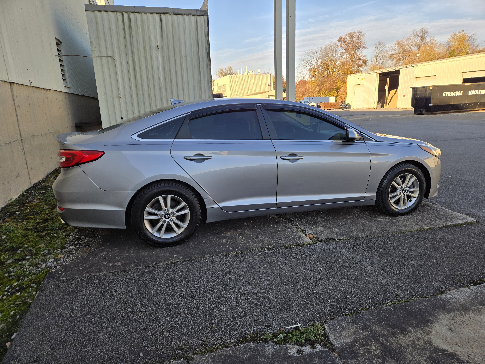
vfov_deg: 58.9
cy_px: 182
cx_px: 242
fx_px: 322
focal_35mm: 23
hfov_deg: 73.9
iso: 25
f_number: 1.8
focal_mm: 5.4
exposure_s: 1/843
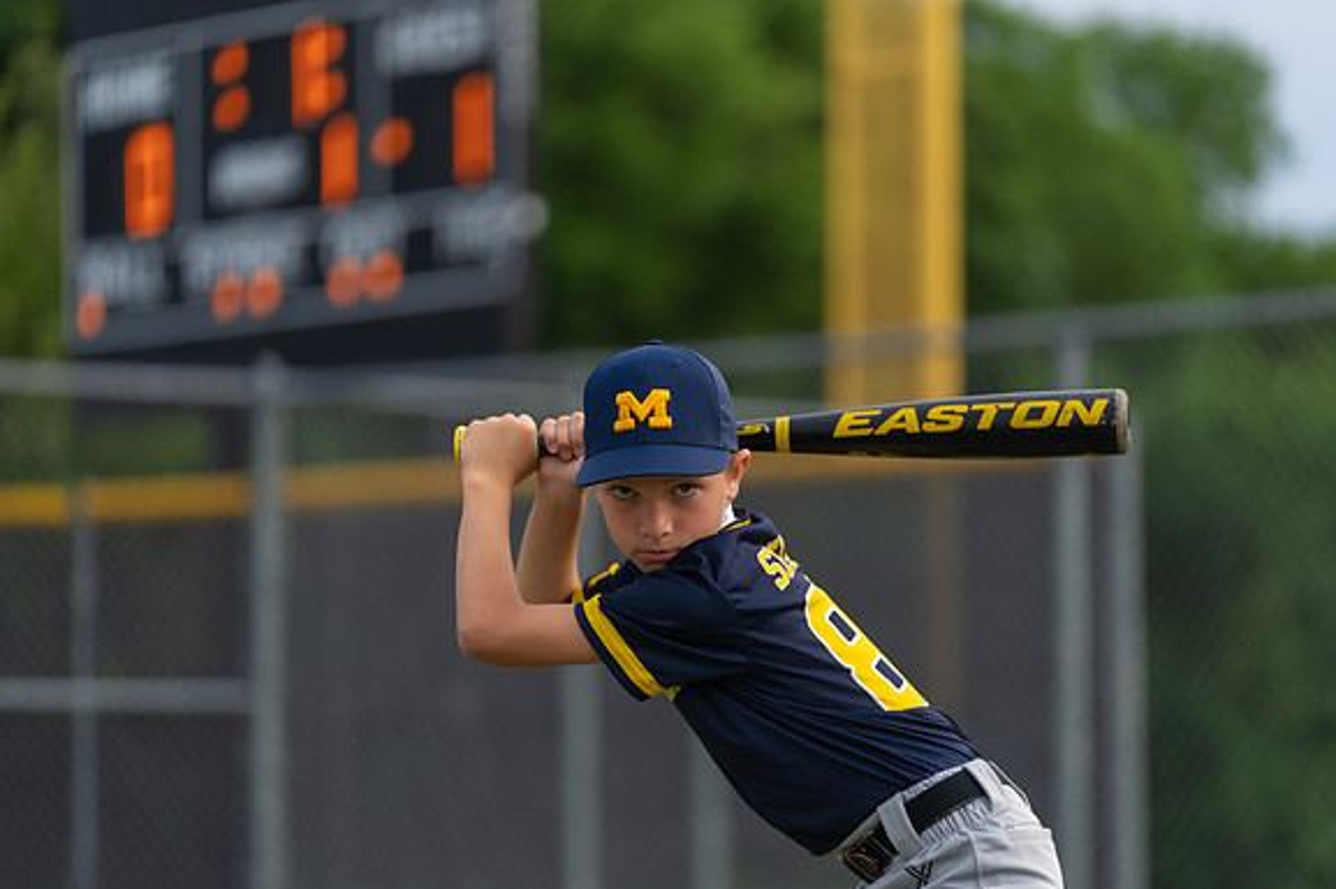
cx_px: 667
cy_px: 446
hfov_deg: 12.6
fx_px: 6045
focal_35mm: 163
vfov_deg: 8.4
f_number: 2.8
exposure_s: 1/320
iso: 200
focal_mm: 162
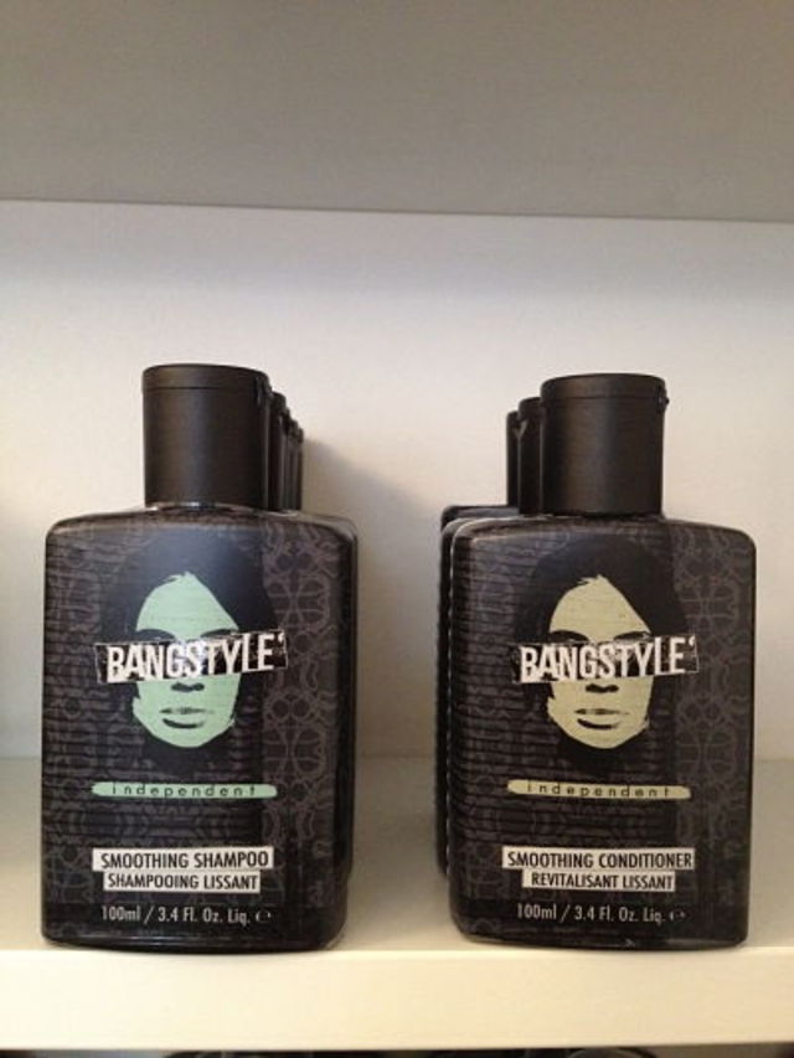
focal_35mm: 35
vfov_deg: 52.6
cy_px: 529
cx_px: 397
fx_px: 1070
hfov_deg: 40.7
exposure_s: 1/20
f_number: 2.4
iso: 400
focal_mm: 4.28
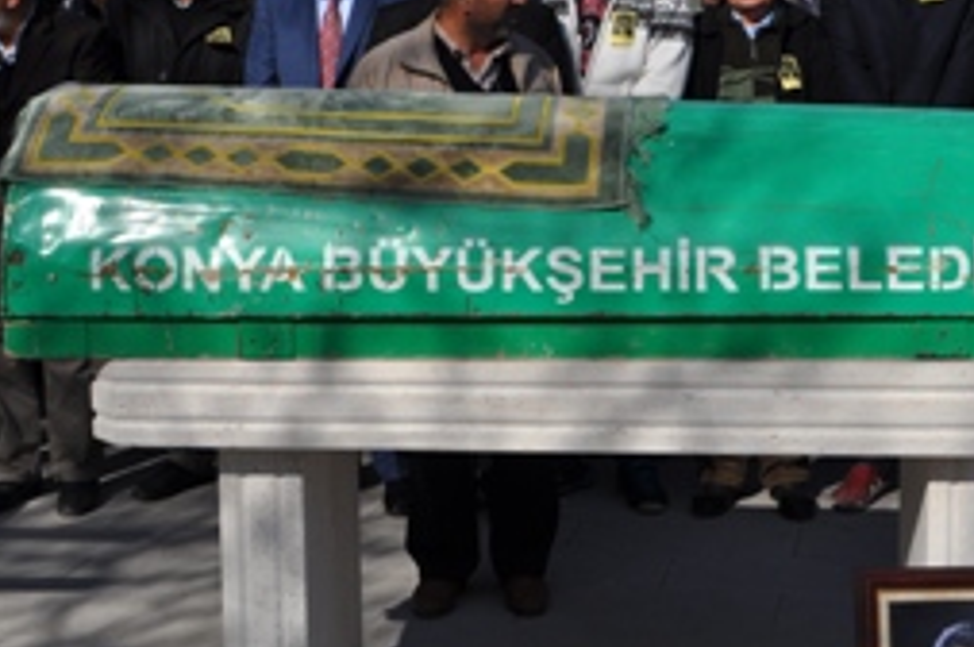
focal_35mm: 69
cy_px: 116
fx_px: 1864
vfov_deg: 19.4
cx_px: 589
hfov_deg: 29.2
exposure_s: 1/500
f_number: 11
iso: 200
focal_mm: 26
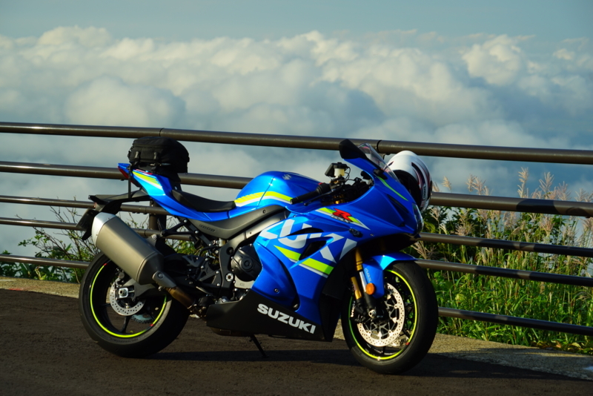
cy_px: 198
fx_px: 2109
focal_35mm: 128
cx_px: 296
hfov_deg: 16.0
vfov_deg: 10.7
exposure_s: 1/125
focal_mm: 128
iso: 100
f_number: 8
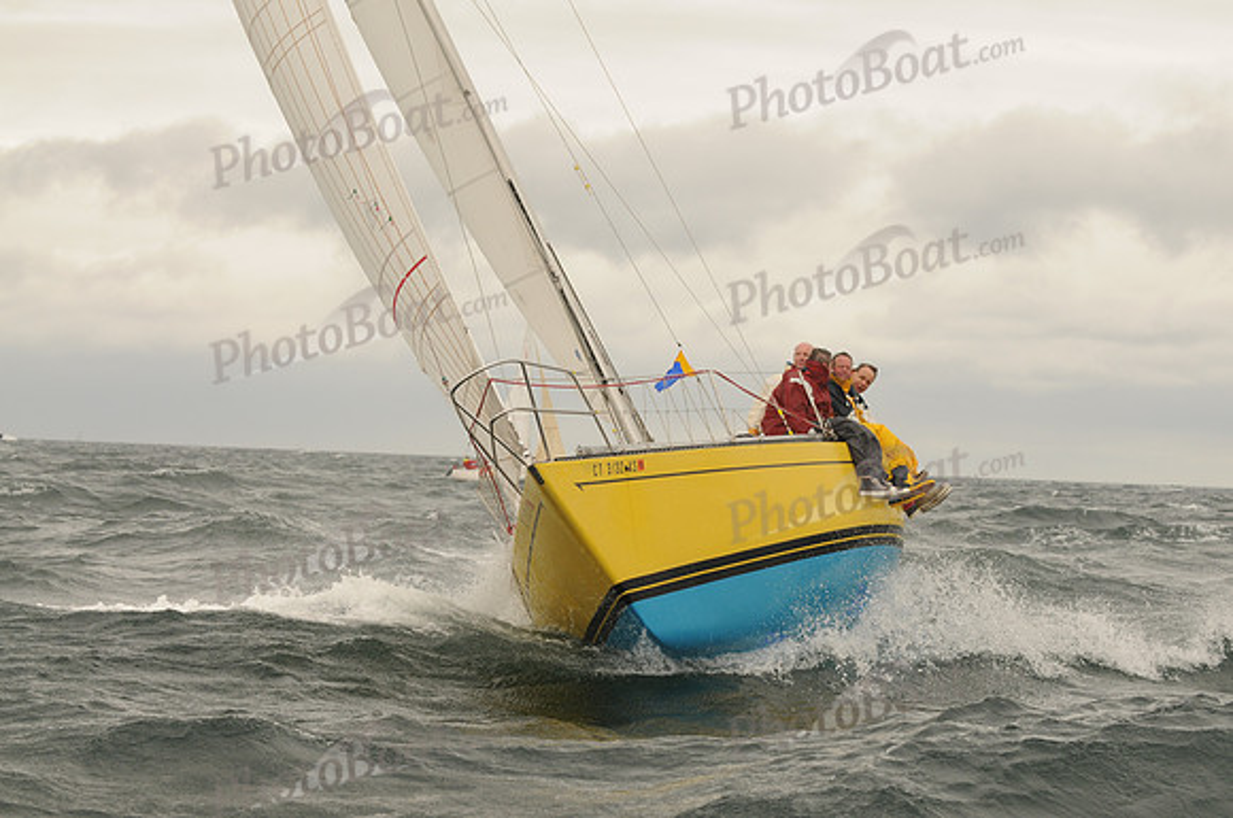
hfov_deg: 11.8
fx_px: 5951
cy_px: 409
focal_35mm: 174
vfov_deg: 7.9
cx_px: 616
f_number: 5
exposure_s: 1/1000
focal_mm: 116
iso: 200
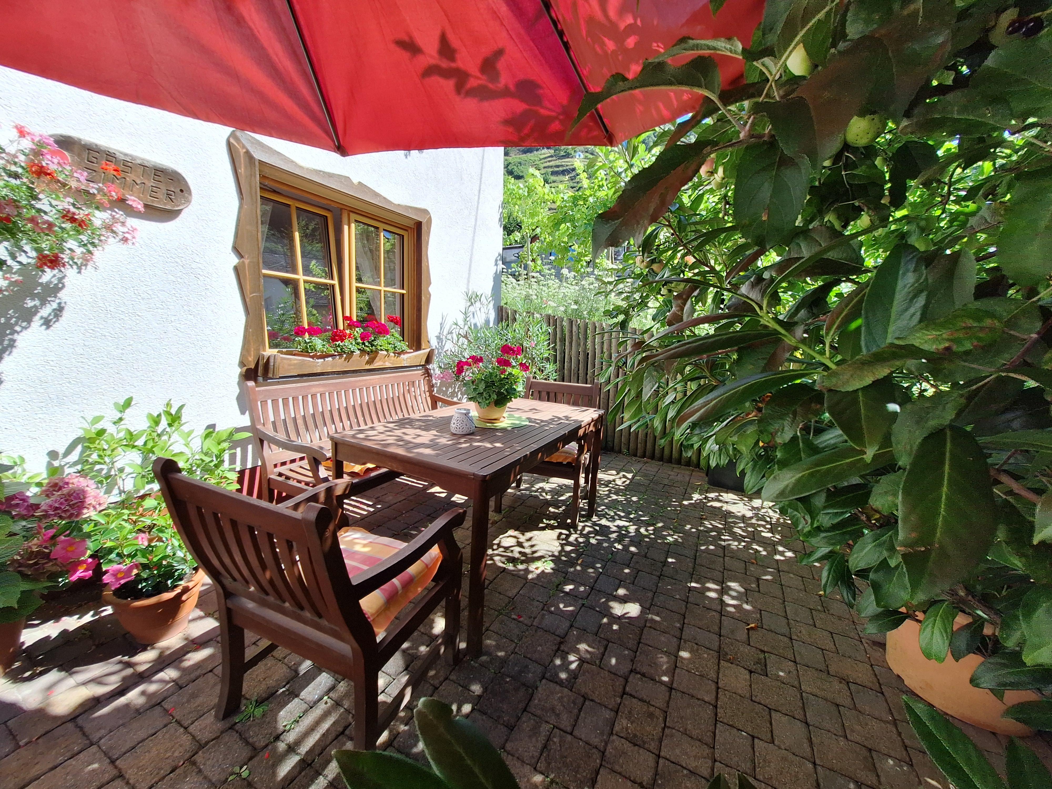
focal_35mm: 13
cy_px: 394
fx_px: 395
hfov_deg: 106.2
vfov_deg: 89.9
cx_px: 526
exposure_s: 1/682
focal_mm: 1.74
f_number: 2.2
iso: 40
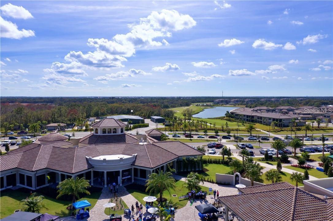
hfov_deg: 65.5
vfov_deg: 46.4
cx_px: 166
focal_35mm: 28
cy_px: 110
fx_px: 259
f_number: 6.3
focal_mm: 10.26
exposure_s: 1/640
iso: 100
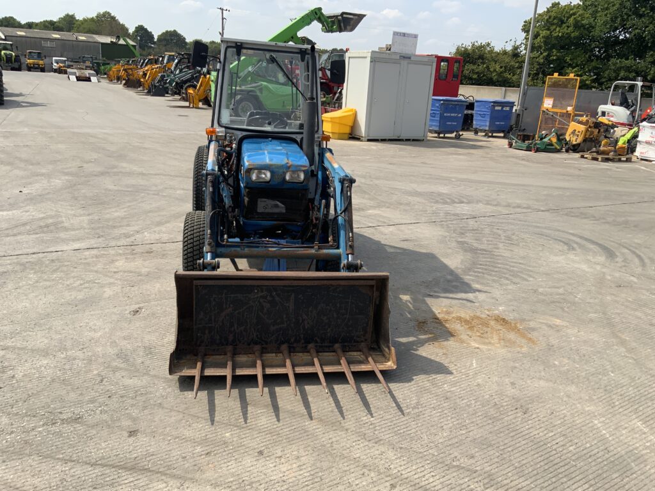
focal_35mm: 29
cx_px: 328
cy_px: 246
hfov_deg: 61.7
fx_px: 549
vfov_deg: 48.2
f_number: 1.8
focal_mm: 3
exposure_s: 1/1730
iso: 16
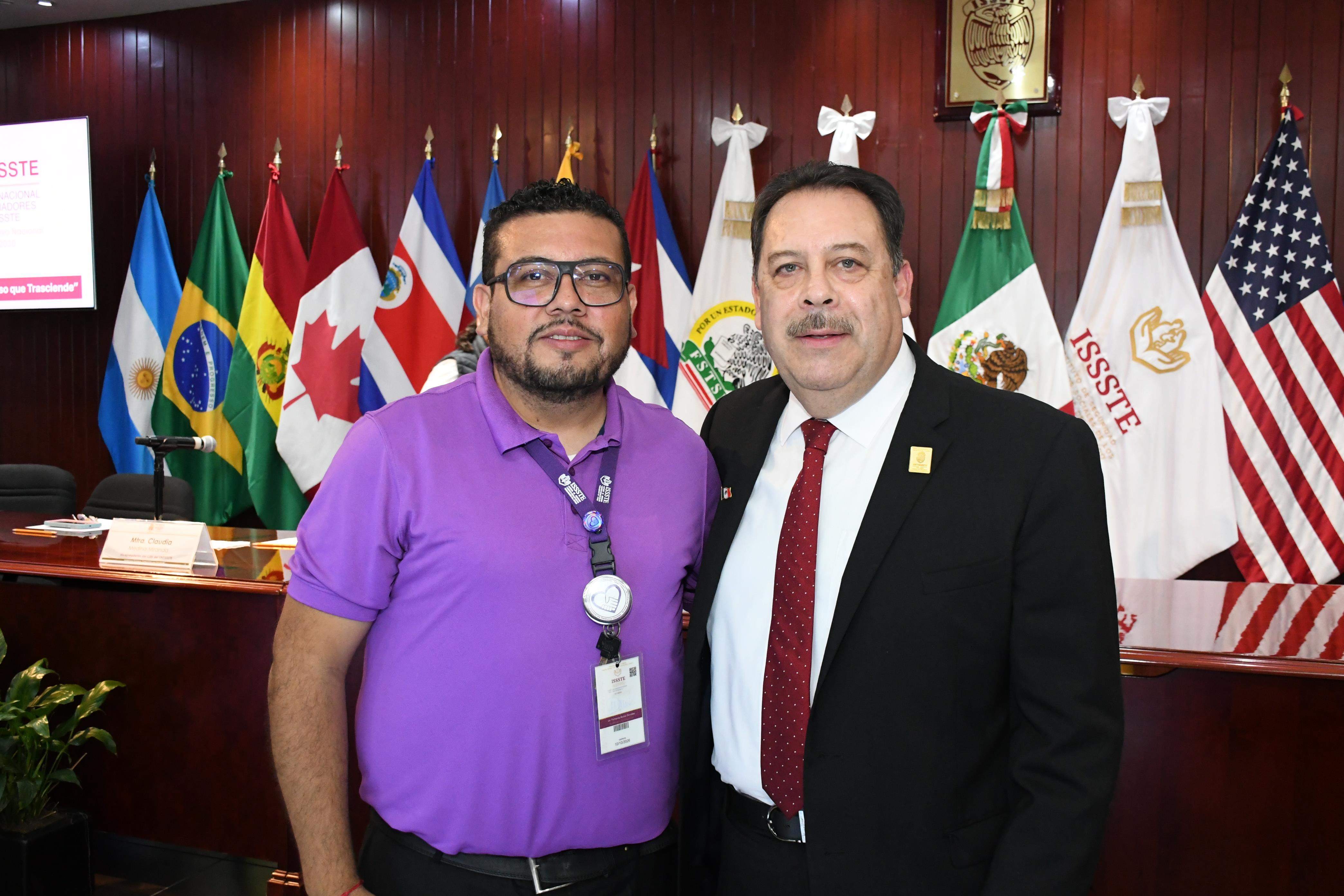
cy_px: 448
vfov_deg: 38.9
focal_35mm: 34
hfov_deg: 55.8
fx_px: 1269
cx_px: 672
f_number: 5
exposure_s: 1/100
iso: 4000
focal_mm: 23
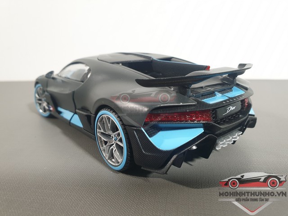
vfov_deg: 53.1
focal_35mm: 26
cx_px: 144
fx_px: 216
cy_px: 108
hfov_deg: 67.3
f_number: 2.4
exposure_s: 1/50
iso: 320
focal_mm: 4.3
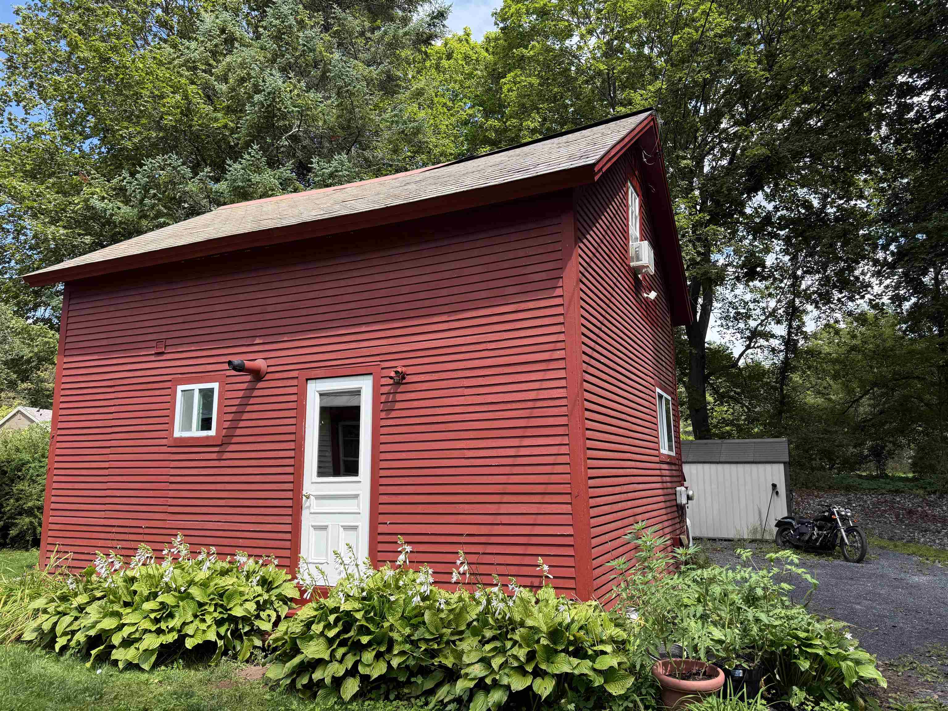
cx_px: 474
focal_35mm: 24
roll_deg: +0.5
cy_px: 356
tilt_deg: +11.0
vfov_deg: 56.8
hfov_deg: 71.6
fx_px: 657
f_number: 1.78
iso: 100
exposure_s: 1/1271
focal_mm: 6.76
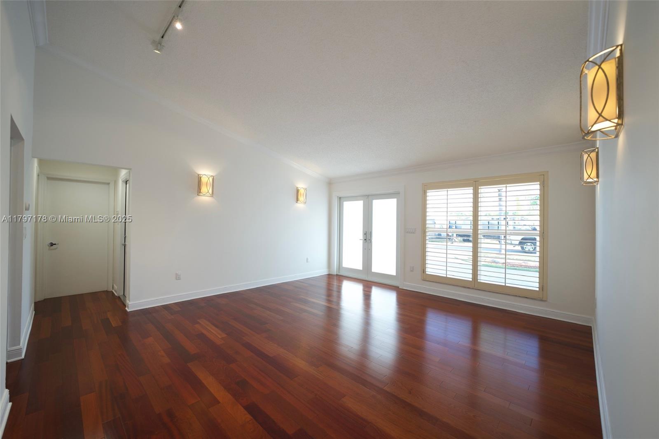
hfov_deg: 104.3
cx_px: 330
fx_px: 256
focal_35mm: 14
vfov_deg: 81.2
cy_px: 220
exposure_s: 1/125
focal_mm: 14
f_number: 2.8
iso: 400
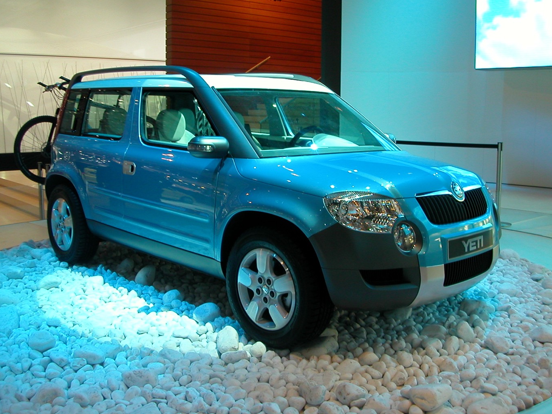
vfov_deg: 37.7
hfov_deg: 49.0
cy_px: 210
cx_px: 273
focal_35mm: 38
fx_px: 606
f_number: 2.7
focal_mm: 5.6
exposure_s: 1/39.7
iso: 100
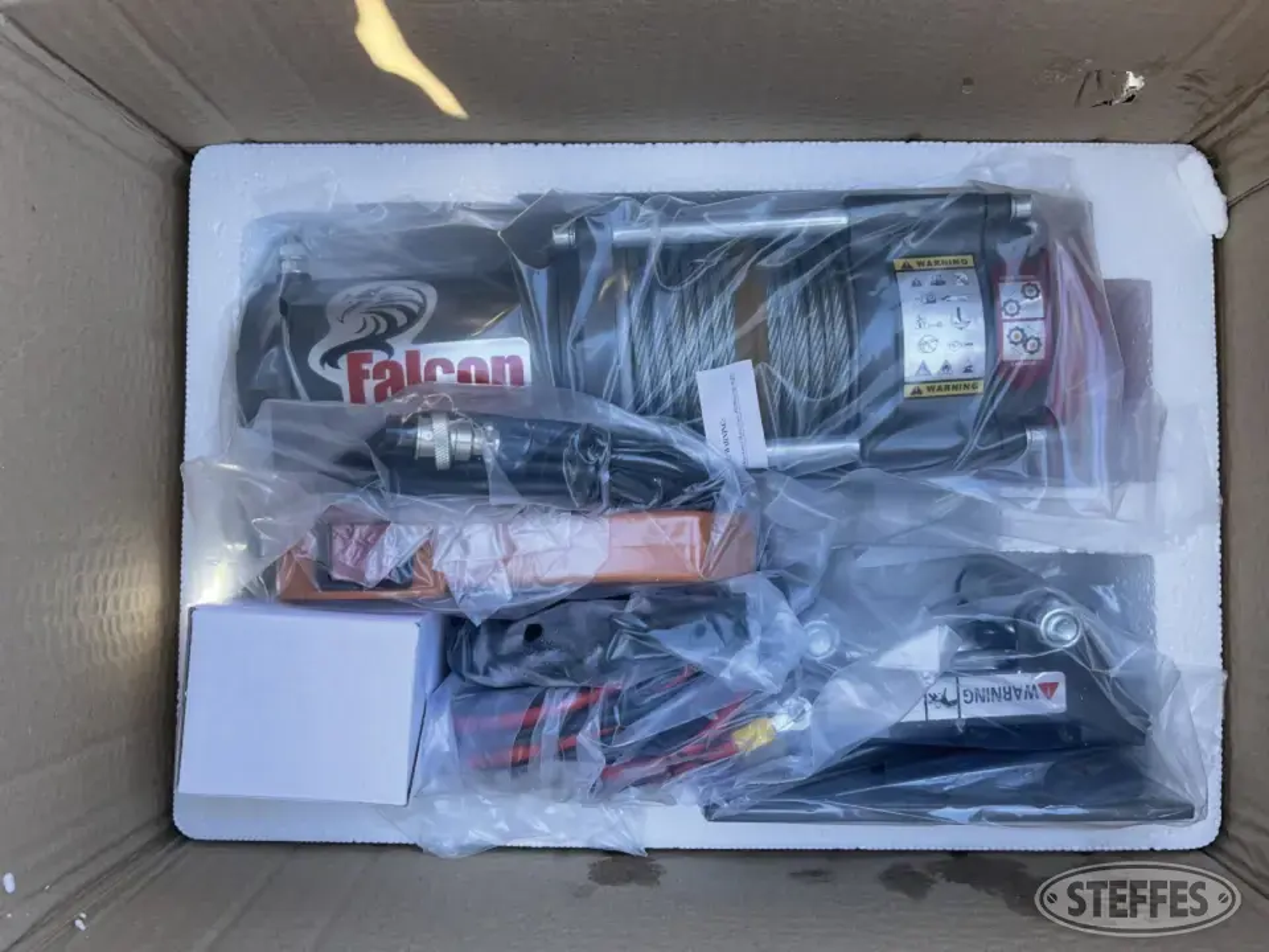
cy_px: 476
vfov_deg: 53.1
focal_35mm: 26
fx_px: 953
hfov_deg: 67.3
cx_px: 634
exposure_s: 1/290
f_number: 1.6
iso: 32
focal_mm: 5.1
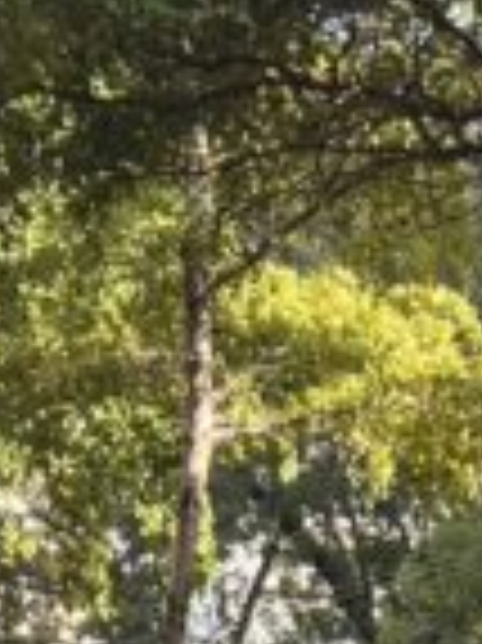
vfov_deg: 9.1
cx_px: 581
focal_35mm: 186
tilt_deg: -10.5
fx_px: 3458
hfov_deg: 7.9
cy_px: 1747
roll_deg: -0.9
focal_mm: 5.7
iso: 50
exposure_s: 1/377
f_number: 1.5
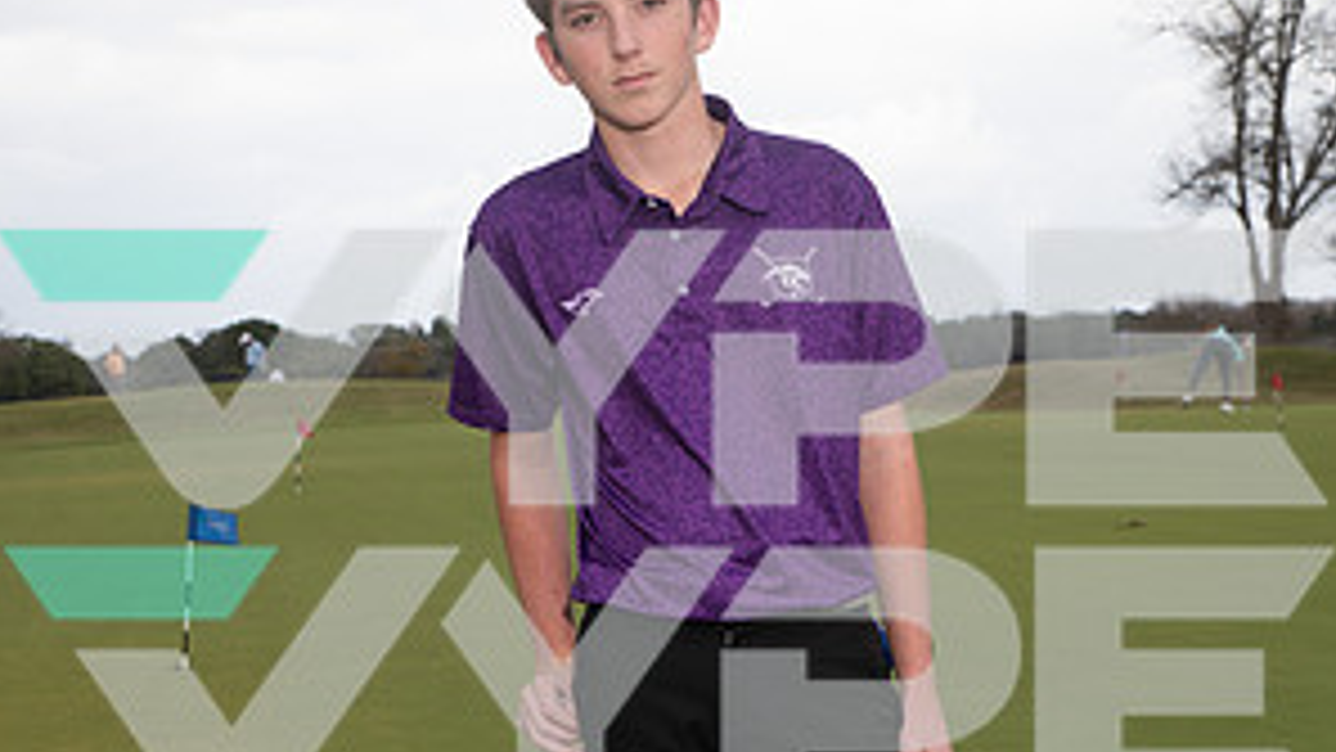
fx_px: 2586
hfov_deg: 29.0
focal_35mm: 73
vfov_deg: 16.3
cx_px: 670
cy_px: 689
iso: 160
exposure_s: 1/400
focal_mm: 46
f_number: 6.3
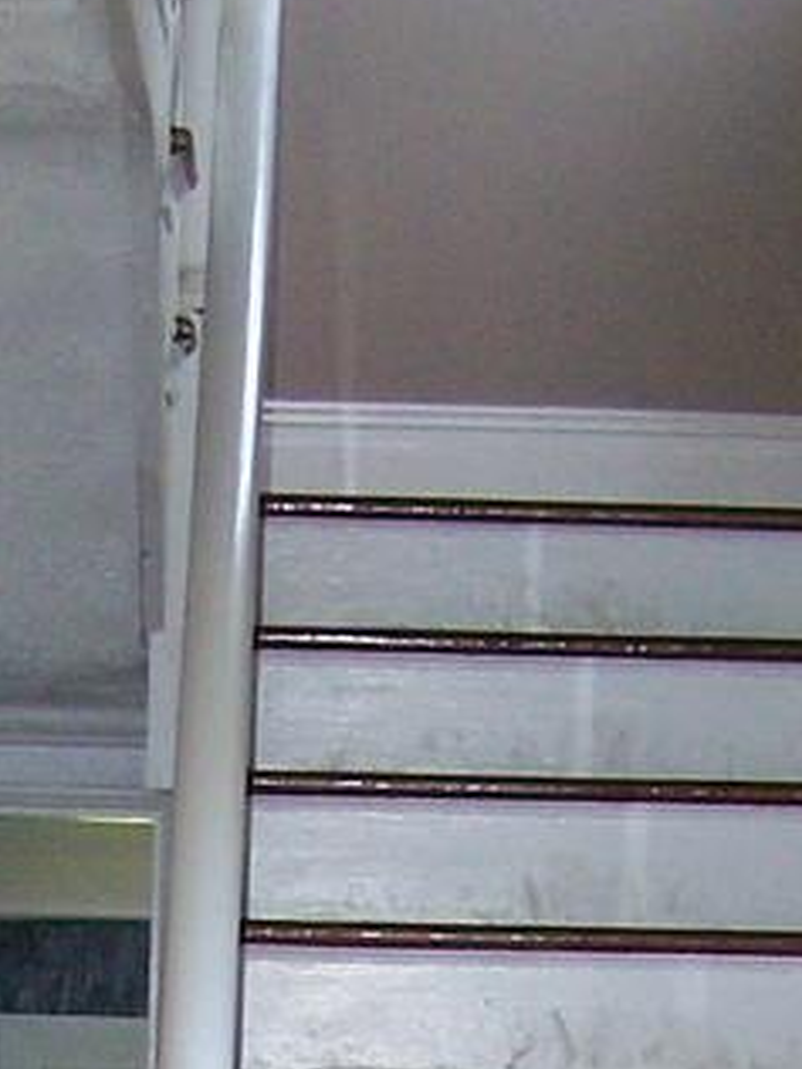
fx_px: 5715
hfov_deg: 8.0
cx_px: 162
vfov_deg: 10.0
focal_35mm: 185
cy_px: 2057
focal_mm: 6.3
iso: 160
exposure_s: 1/60
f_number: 2.8
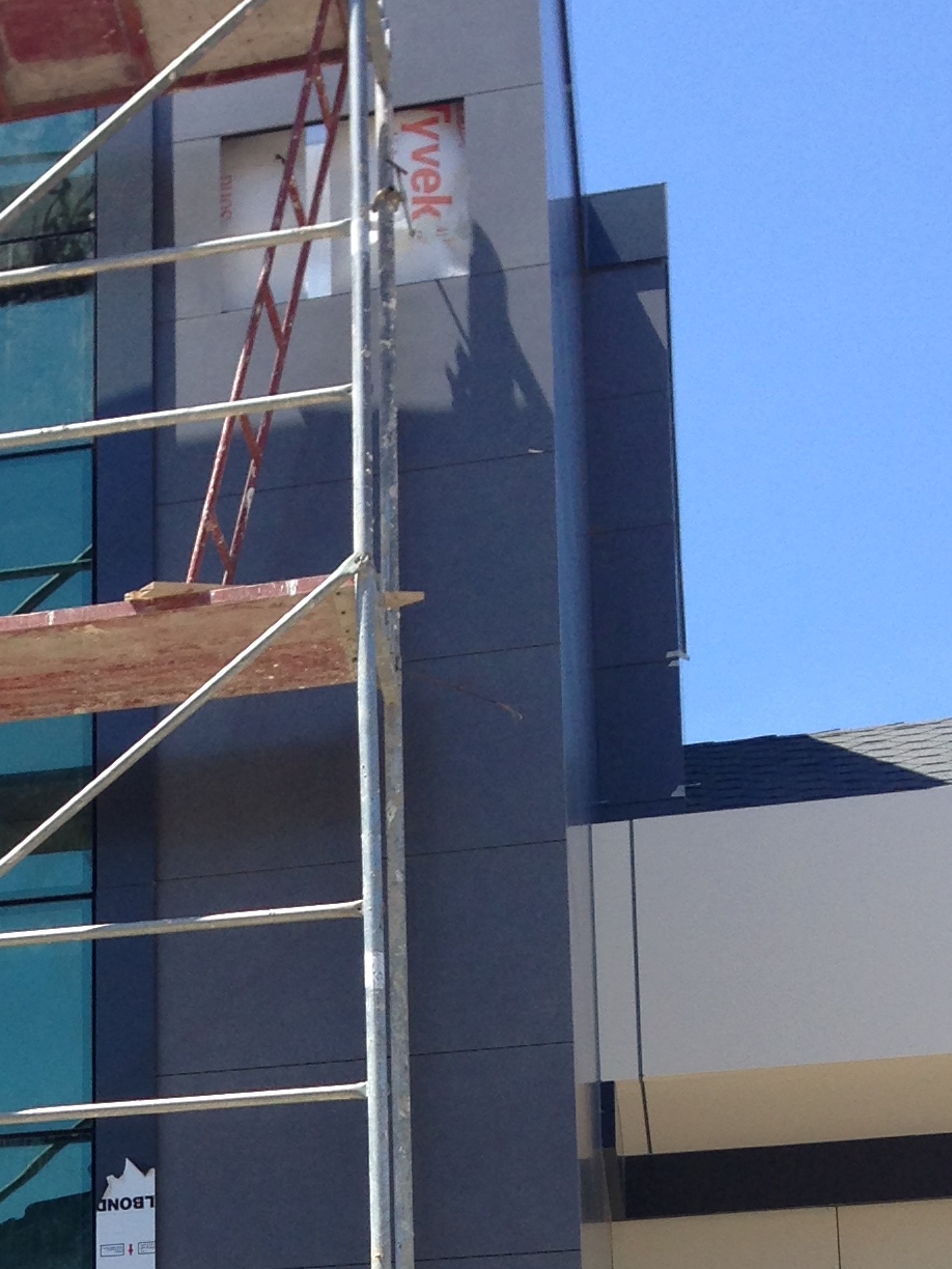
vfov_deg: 21.0
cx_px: -90
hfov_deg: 16.3
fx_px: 3227
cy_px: 1461
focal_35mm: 88
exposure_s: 1/733
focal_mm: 4.12
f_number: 2.4
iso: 50
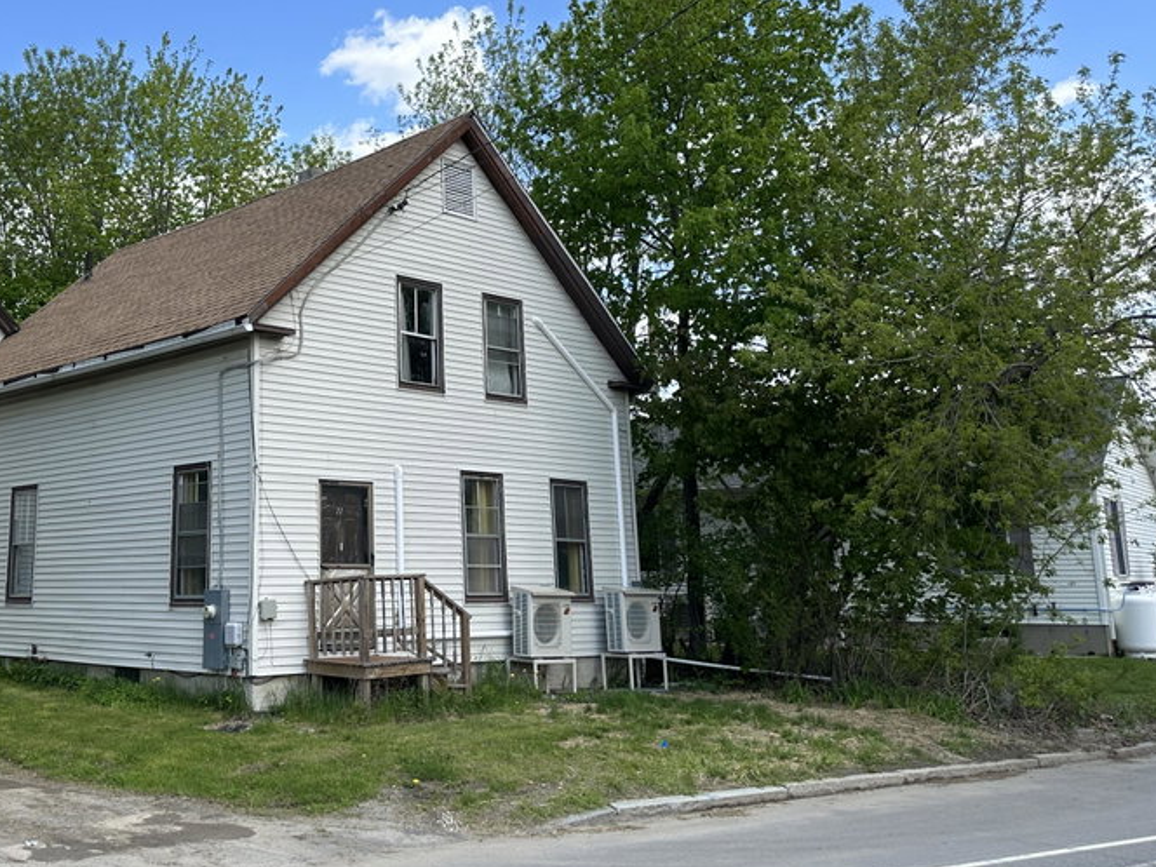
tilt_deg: +11.9
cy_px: 305
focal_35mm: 37
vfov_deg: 38.3
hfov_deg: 48.5
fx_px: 1236
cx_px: 315
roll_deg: -0.7
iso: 80
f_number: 1.78
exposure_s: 1/2353
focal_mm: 6.86
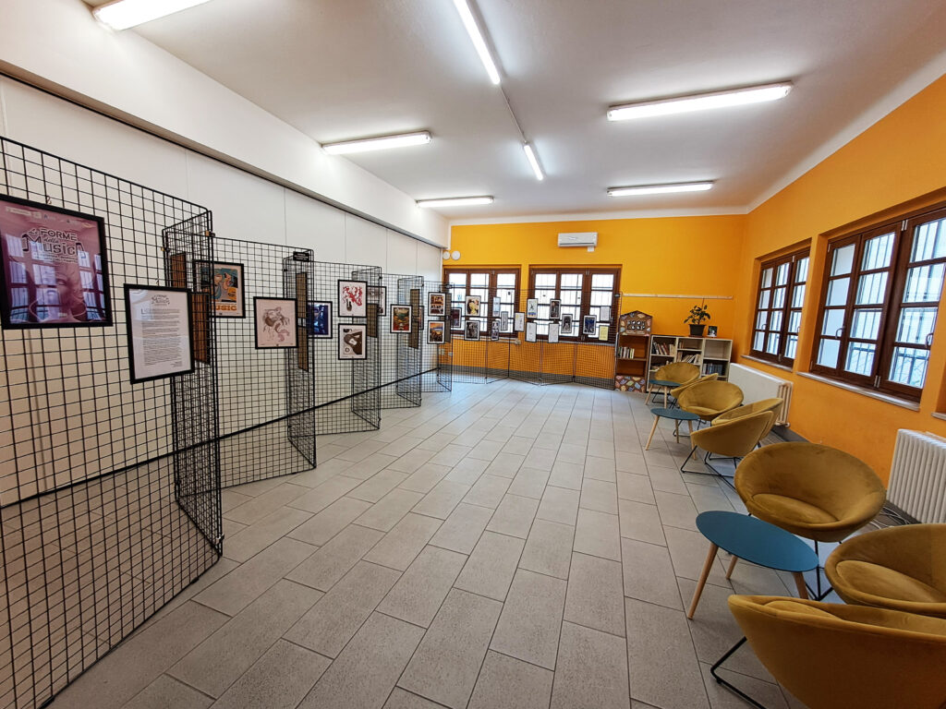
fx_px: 355
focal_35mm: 13
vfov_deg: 89.9
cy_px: 354
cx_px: 473
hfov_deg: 106.2
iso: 50
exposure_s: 1/50
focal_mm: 1.4
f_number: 2.2
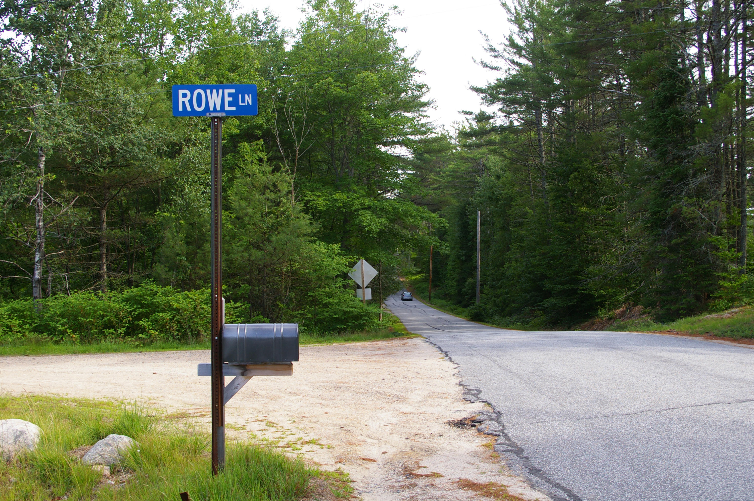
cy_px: 250
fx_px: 753
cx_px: 377
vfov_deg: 36.8
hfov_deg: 53.2
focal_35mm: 36
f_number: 6.7
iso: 200
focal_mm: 24
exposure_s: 1/180
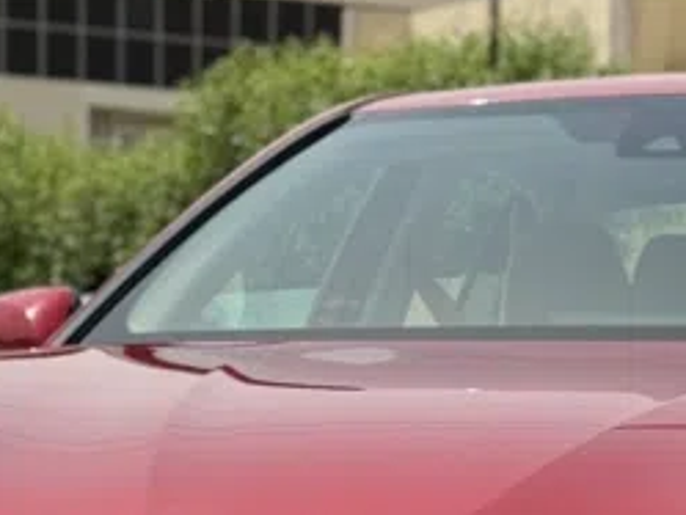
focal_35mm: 180
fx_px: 3569
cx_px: 559
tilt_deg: -3.3
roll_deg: -1.7
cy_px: 693
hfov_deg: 10.9
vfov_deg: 8.1
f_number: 1.78
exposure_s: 1/4587
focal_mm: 6.76
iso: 64
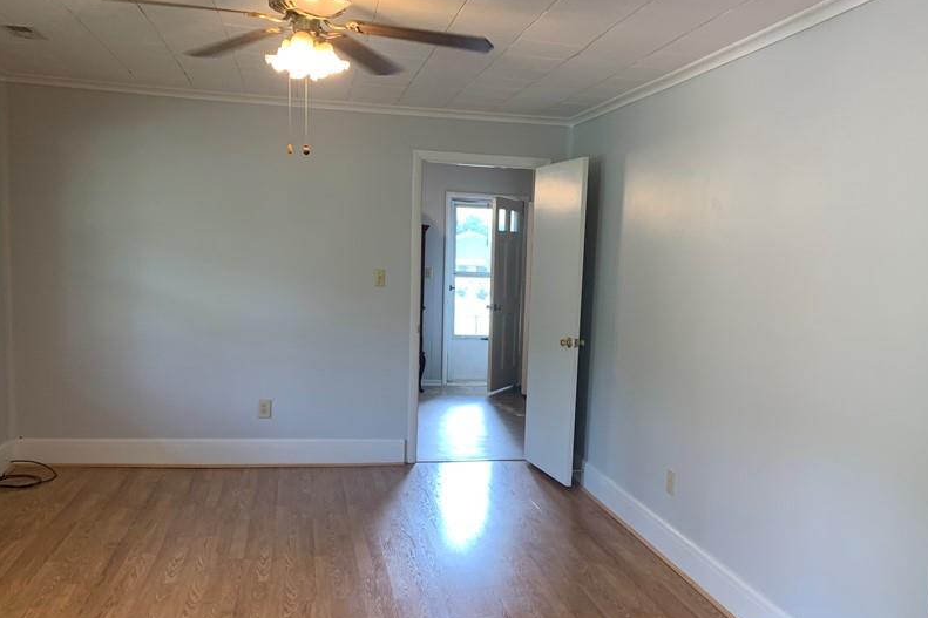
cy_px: 388
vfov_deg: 37.6
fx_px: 902
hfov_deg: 54.3
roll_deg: -1.2
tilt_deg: -6.6
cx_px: 522
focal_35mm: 35
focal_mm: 4.25
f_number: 1.8
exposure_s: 1/60
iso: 80
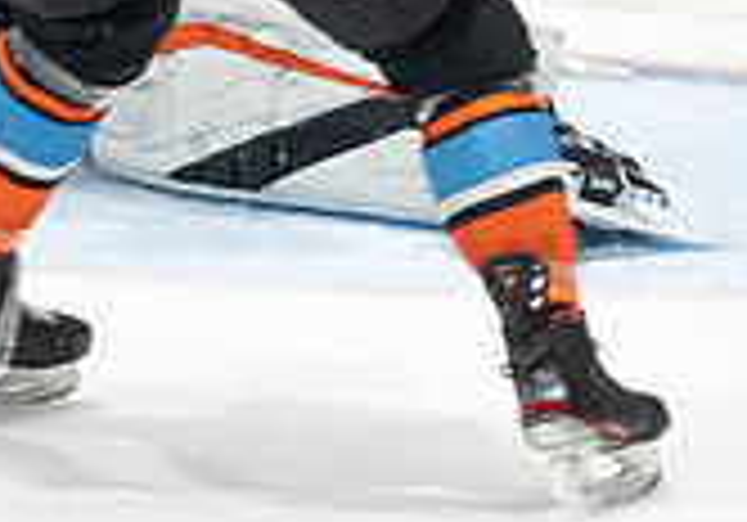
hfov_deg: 0.8
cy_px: -421
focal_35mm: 2565
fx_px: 54022
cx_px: 404
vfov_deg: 0.6
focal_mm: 600
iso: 1600
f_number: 4
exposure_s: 1/640
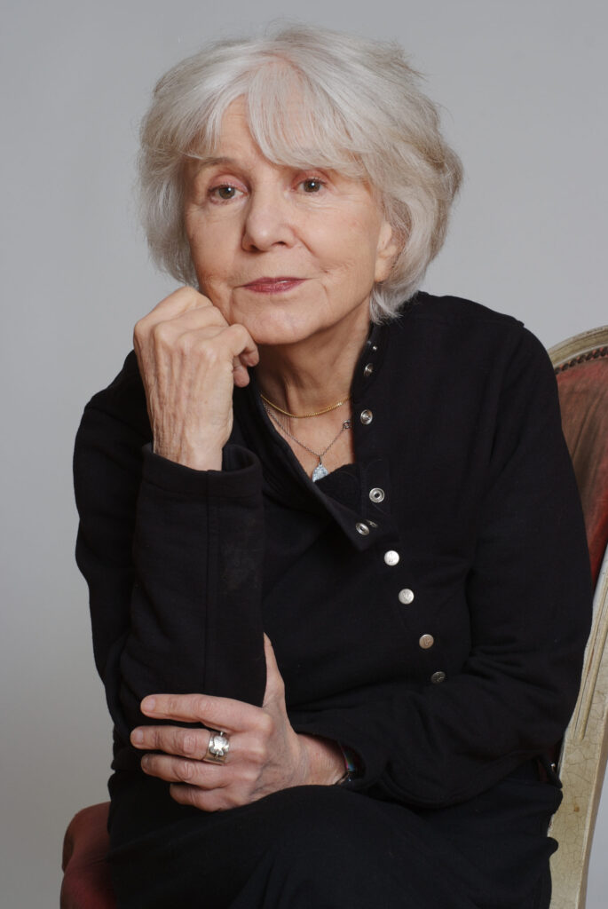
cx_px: 304
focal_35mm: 90
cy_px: 454
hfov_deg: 15.2
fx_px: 2274
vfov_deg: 22.6
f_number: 9
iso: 100
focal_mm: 60
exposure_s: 1/125
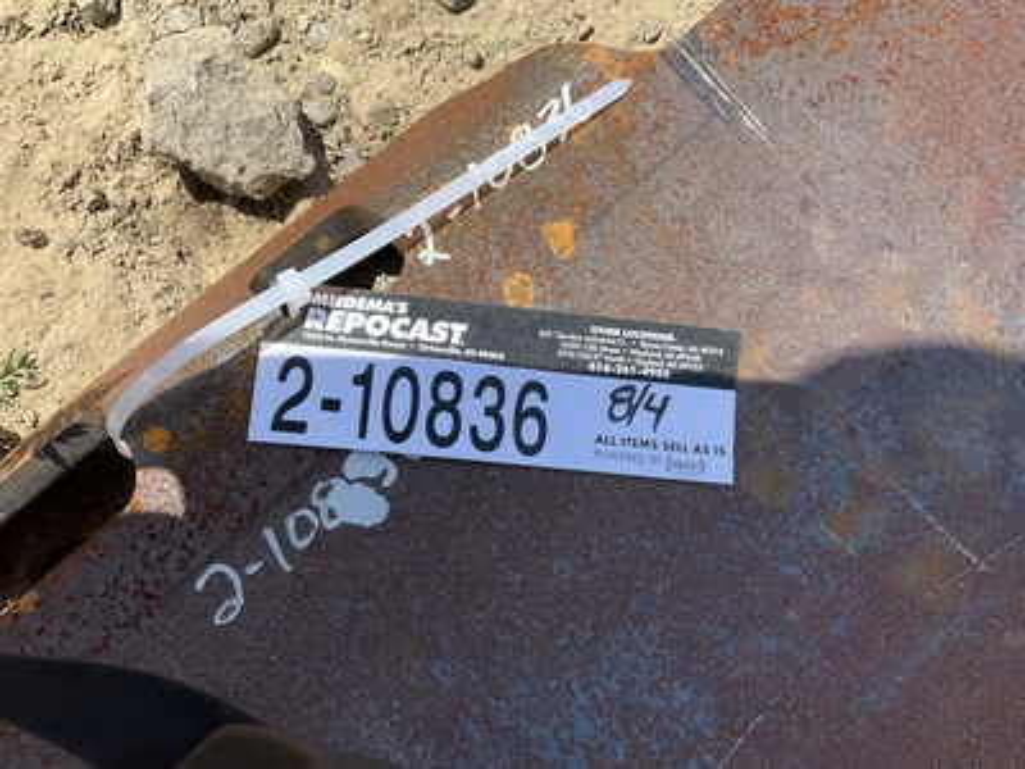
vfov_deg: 48.2
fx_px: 859
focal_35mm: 29
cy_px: 384
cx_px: 512
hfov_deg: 61.7
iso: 25
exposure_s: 1/1577
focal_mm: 3
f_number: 1.8
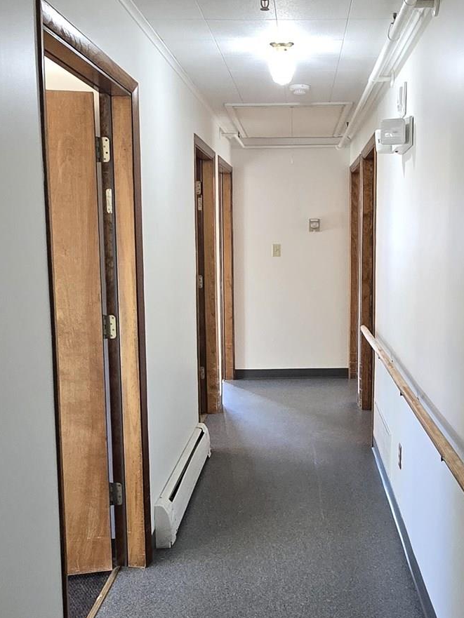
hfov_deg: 41.2
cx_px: 311
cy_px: 302
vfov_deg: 53.9
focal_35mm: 34
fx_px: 608
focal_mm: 2.2
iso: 500
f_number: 2.2
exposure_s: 1/60
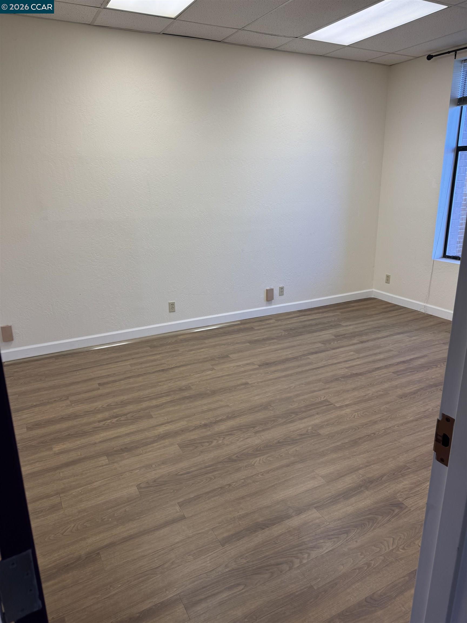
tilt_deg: -16.3
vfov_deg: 71.6
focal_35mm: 24
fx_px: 432
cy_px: 312
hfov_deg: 56.8
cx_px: 234
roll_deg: +0.8
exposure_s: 1/120
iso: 80
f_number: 1.78
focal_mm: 6.76
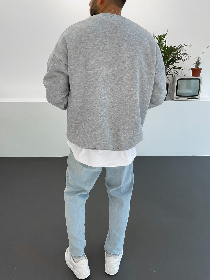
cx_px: 105
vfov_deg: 61.7
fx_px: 235
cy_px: 140
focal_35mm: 29
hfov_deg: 48.2
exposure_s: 1/100
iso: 25
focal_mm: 3
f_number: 1.8
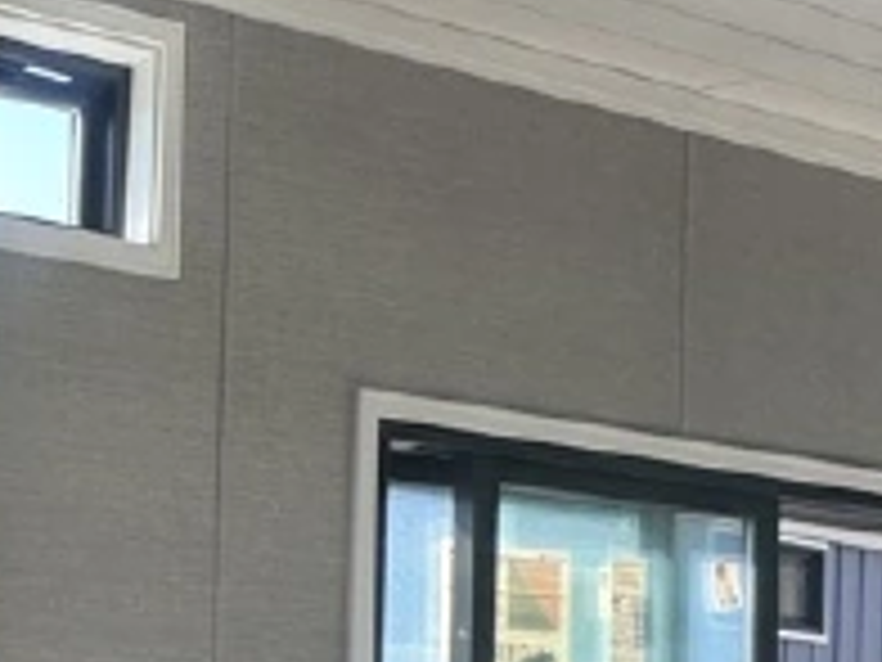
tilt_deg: +2.5
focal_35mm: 57
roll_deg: -3.0
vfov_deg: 24.2
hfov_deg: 24.6
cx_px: -500
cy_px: 703
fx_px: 1452
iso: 80
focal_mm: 2.22
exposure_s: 1/99
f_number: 2.2
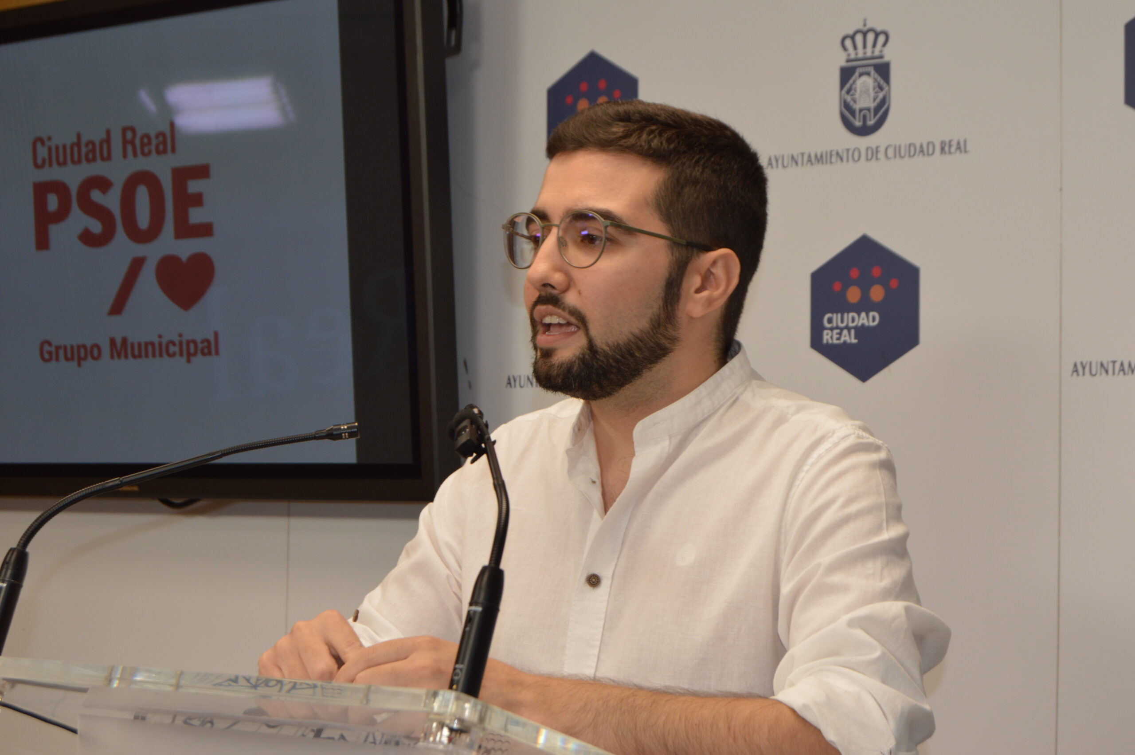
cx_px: 568
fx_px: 2599
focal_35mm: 82
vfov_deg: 16.5
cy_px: 378
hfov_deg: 24.6
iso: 400
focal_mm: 55
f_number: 5.6
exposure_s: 1/60
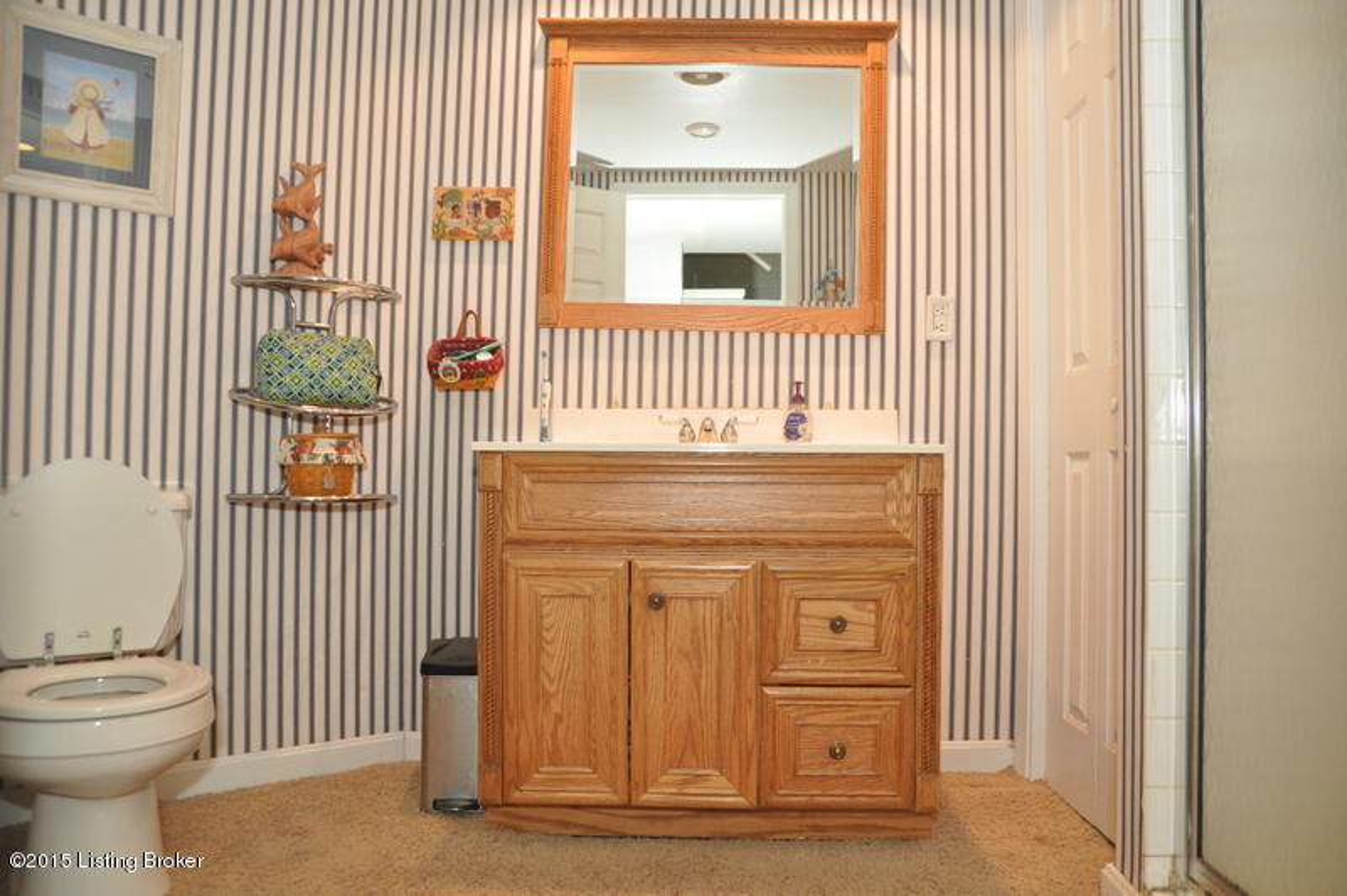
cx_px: 674
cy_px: 448
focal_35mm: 48
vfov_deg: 28.0
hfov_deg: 41.1
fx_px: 1794
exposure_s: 1/60
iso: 800
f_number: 4
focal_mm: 32
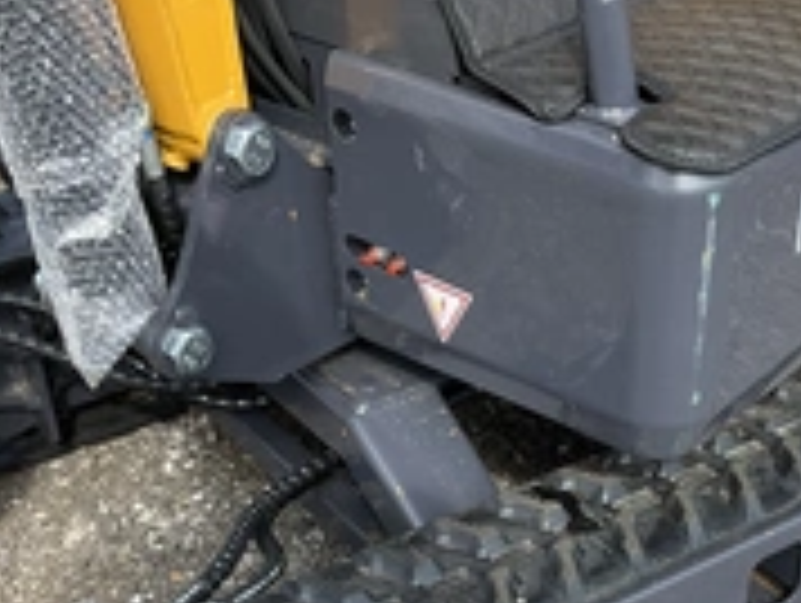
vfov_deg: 21.7
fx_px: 1506
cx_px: 585
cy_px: 616
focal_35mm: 65
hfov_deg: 29.4
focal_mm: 3
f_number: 1.8
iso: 25
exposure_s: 1/792
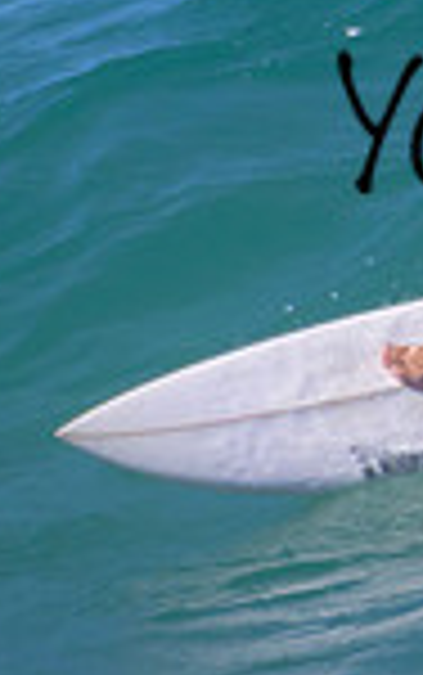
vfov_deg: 0.5
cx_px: 801
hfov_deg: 0.3
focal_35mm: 3938
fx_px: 72498
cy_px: 83
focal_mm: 1000
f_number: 11
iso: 1250
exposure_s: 1/2000
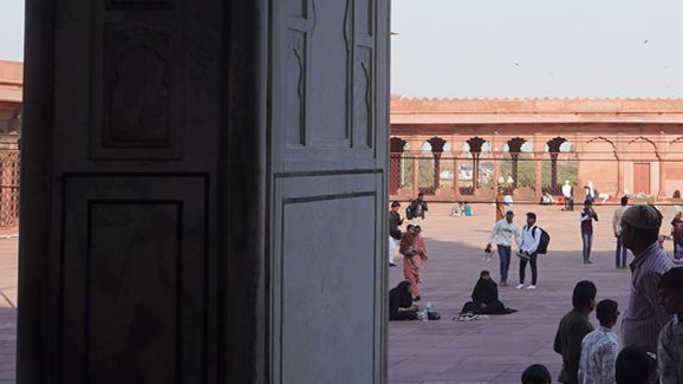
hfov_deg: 22.5
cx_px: 825
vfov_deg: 13.8
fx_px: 1575
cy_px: 64
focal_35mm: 87
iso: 100
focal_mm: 24
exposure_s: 1/100
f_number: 11
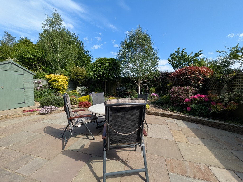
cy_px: 91
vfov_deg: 85.7
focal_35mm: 14
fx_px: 98
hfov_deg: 102.0
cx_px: 122
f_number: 2.2
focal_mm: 1.83
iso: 49
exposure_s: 1/1203
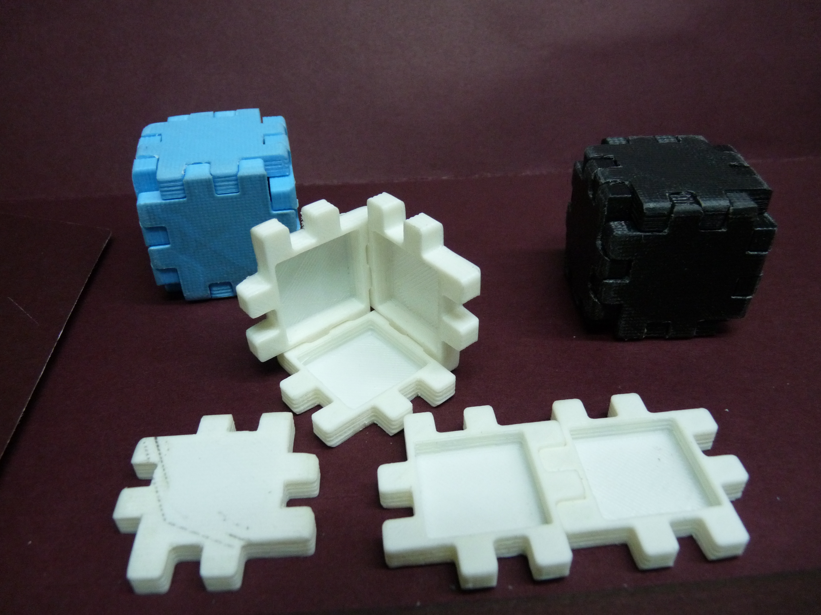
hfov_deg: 65.3
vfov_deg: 51.4
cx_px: 410
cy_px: 308
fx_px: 640
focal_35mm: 27
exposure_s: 1/30
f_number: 2.8
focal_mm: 4.8
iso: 400
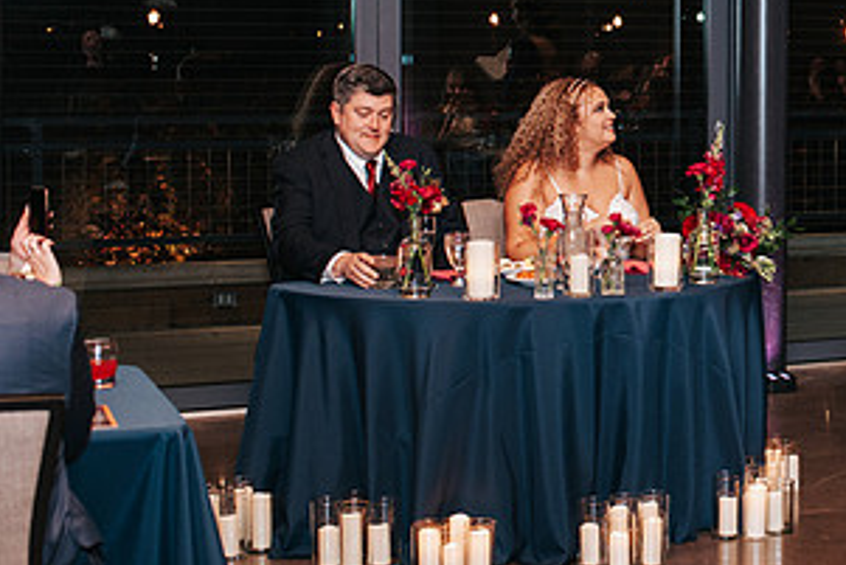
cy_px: 108
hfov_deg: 23.1
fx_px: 1951
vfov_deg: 16.3
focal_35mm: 83
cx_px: 912
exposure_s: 1/200
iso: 1000
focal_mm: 35
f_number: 2.8
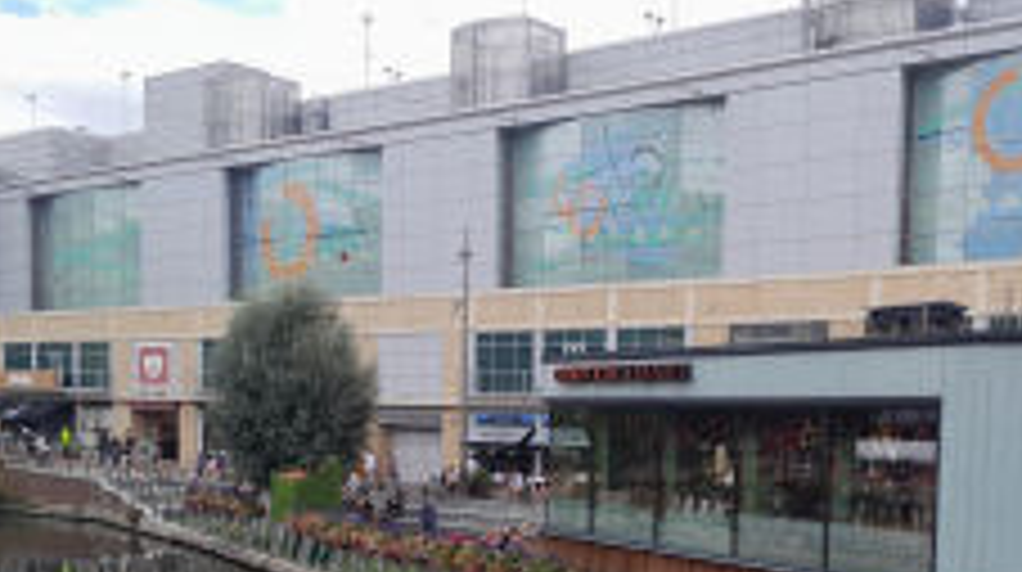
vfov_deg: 22.8
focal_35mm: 51
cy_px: 527
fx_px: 1380
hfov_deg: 40.3
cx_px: 648
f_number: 1.8
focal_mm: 3.98
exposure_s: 1/260
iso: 40
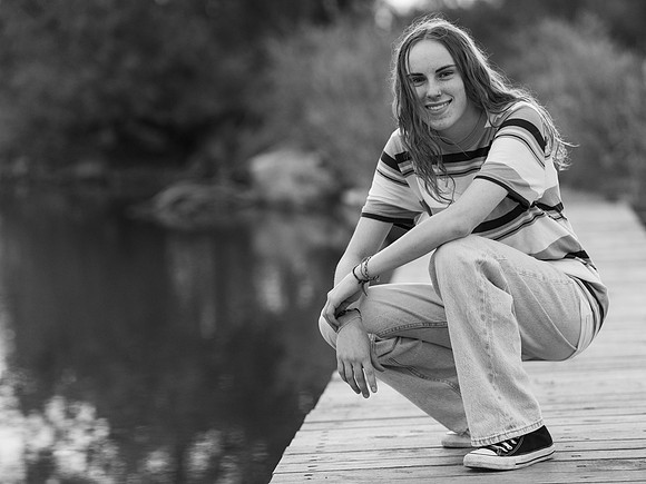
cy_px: 242
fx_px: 2363
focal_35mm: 127
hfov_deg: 15.6
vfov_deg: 11.7
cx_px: 323
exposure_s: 1/160
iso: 2500
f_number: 3.2
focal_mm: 117
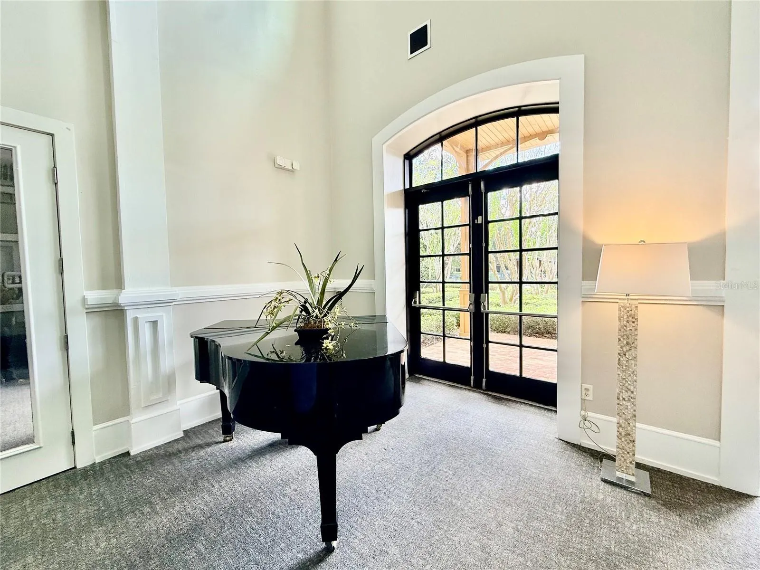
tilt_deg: -1.1
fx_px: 307
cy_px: 285
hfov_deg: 102.1
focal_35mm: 14
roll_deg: +1.3
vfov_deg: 85.7
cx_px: 380
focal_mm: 2.22
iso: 80
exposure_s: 1/99
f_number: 2.2
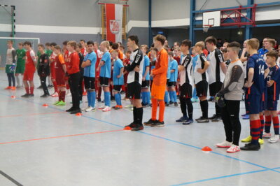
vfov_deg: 22.0
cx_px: 140
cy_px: 93
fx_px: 478
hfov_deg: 32.7
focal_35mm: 62
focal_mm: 41
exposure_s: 1/50
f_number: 13
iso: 3200
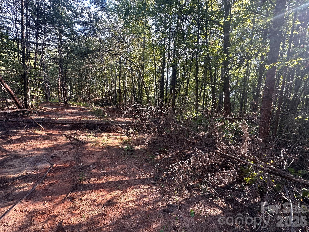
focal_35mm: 14
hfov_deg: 102.1
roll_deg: -2.3
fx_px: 125
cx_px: 154
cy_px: 116
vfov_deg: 85.7
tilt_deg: -4.7
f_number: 2.2
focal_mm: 2.22
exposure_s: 1/99
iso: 100
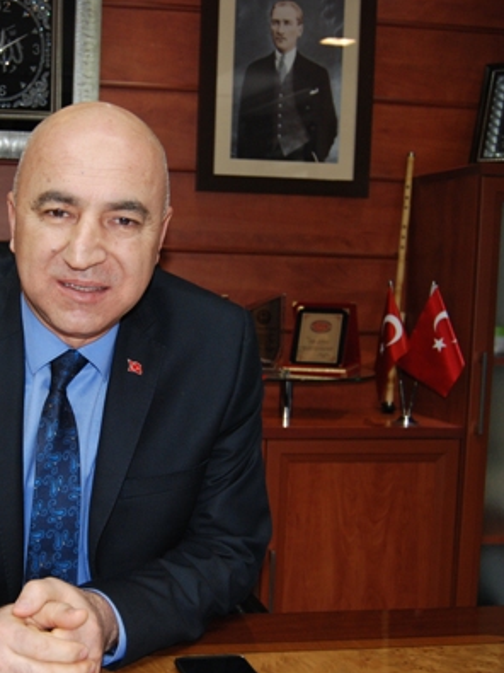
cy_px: 361
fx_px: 1045
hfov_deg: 26.6
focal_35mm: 54
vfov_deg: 35.7
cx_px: 95
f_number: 4
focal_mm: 23
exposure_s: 1/60
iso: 400
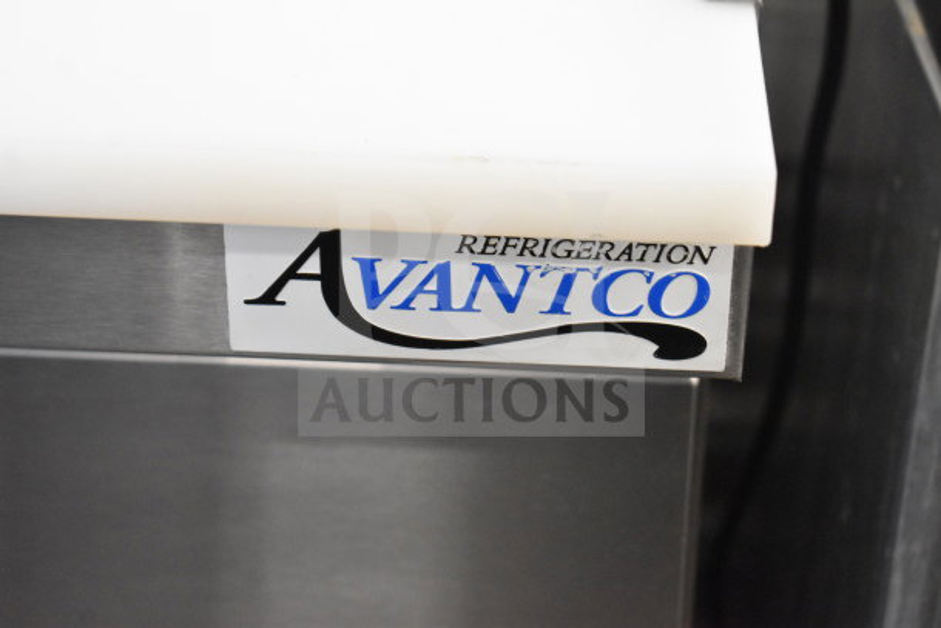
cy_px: 314
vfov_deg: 16.6
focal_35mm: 82
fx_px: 2157
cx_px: 470
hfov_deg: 24.6
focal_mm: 55
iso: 7200
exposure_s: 1/100
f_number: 5.6
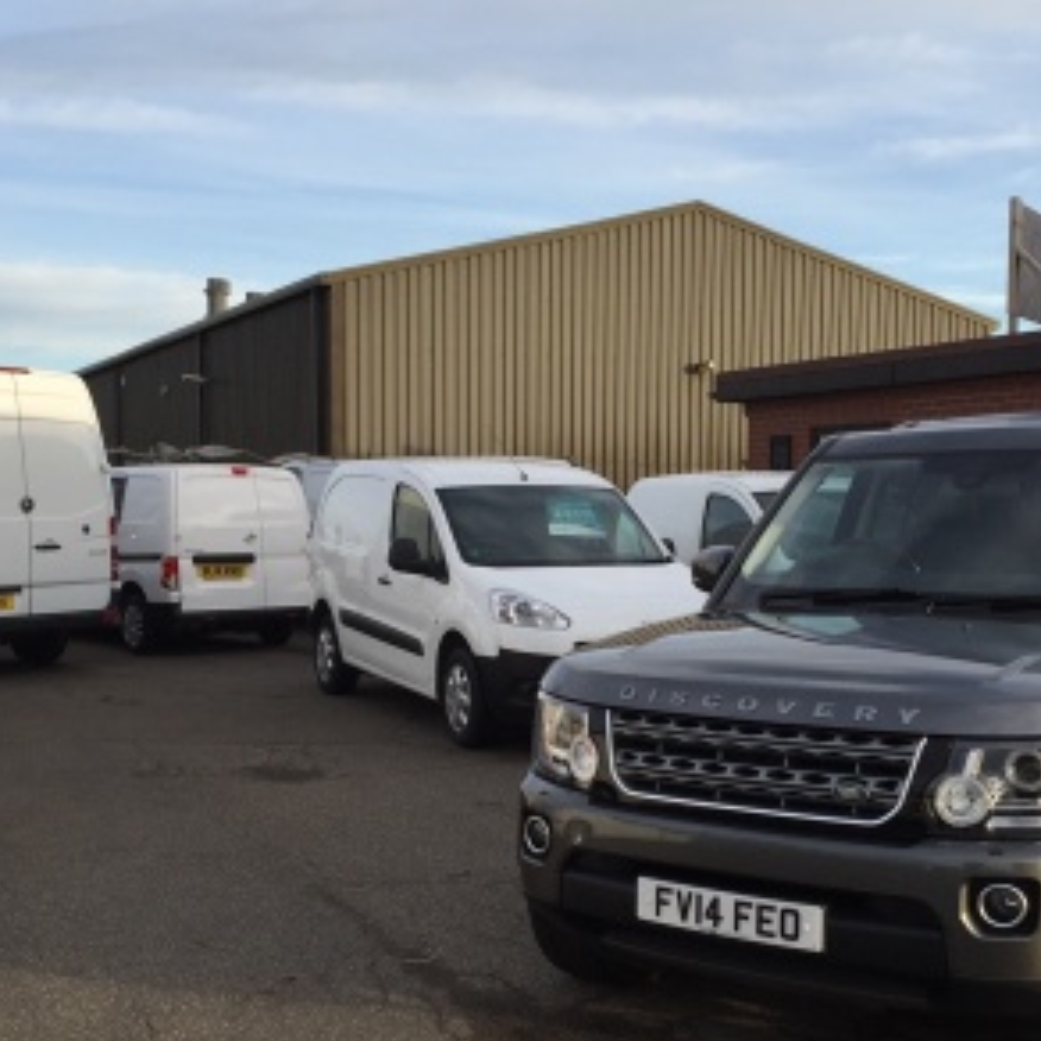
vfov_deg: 37.3
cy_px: 652
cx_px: 528
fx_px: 1531
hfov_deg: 37.6
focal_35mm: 45
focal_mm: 4.15
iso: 32
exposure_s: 1/628
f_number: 2.2
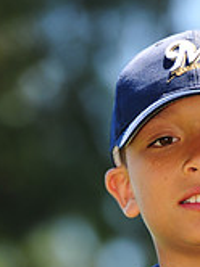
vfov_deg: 2.9
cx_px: 224
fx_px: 5190
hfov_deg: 2.2
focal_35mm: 672
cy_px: 446
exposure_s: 1/400
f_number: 4
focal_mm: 200
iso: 200
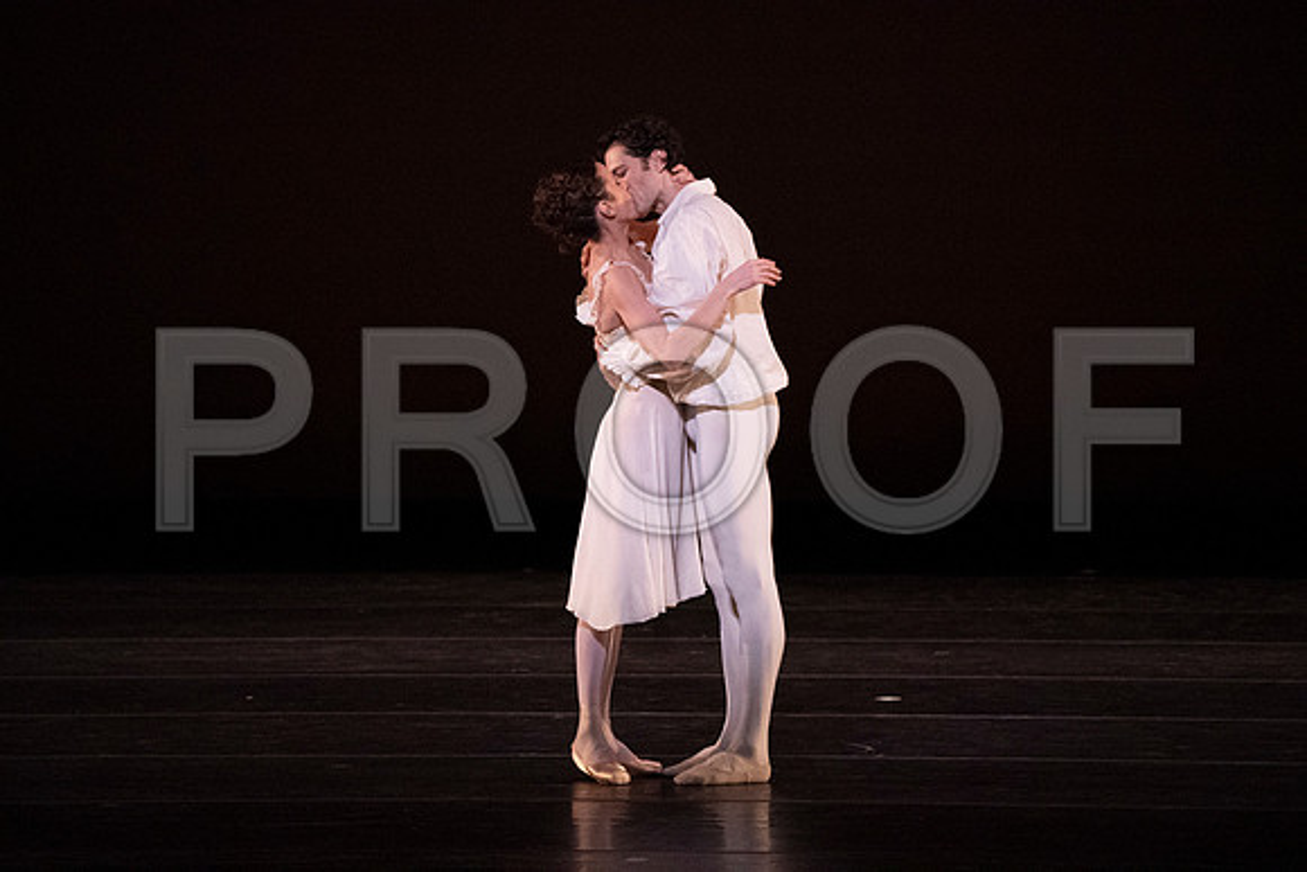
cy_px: 436
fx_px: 14198
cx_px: 654
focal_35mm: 391
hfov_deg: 5.3
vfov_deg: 3.5
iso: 20000
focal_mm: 391
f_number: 7.1
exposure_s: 1/400
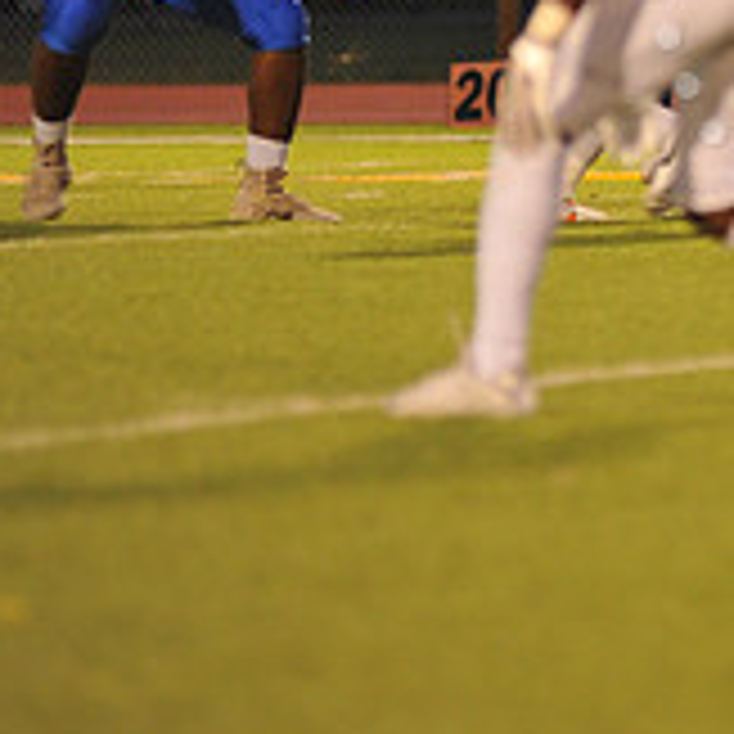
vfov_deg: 3.4
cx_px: 1067
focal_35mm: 514
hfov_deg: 3.4
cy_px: -95
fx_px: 12331
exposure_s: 1/250
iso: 1600
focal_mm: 170
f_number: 3.2
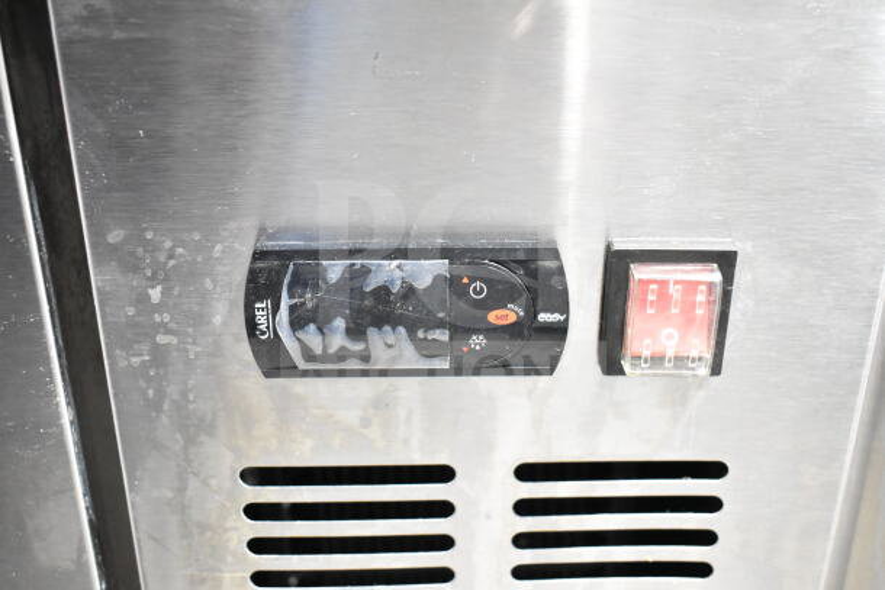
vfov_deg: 31.9
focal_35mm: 42
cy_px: 295
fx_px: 1033
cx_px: 442
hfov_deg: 46.4
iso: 6400
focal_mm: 28
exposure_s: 1/50
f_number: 4.2
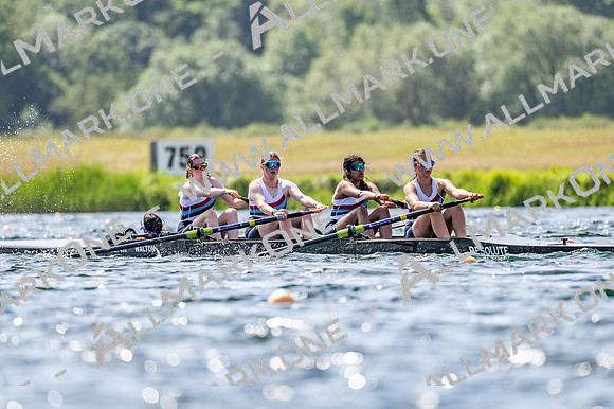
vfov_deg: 2.3
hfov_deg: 3.4
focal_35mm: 600
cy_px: 204
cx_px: 307
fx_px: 10227
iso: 250
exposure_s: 1/2500
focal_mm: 400
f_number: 4.5
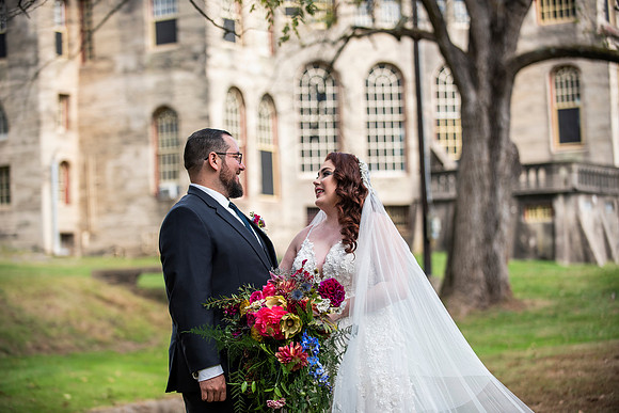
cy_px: 206
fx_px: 1634
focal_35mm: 95
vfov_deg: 14.4
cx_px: 310
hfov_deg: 21.5
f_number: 2.8
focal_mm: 95
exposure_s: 1/1600
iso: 320
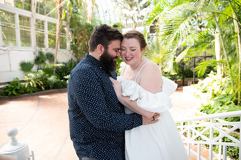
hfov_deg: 69.4
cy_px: 80
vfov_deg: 49.5
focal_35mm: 26
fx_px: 174
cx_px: 120
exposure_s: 1/125
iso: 200
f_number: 2.8
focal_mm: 26
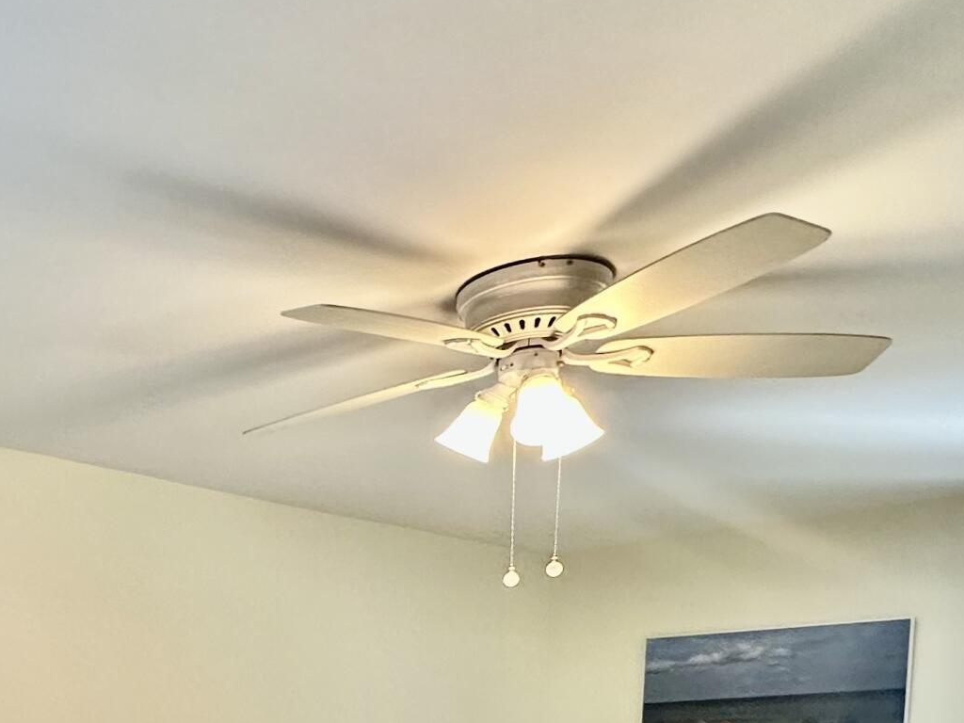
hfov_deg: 37.3
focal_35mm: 41
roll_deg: -1.9
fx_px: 1142
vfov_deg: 30.8
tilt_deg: -1.8
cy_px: 821
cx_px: -127
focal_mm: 2.22
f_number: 2.2
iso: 200
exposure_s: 1/120
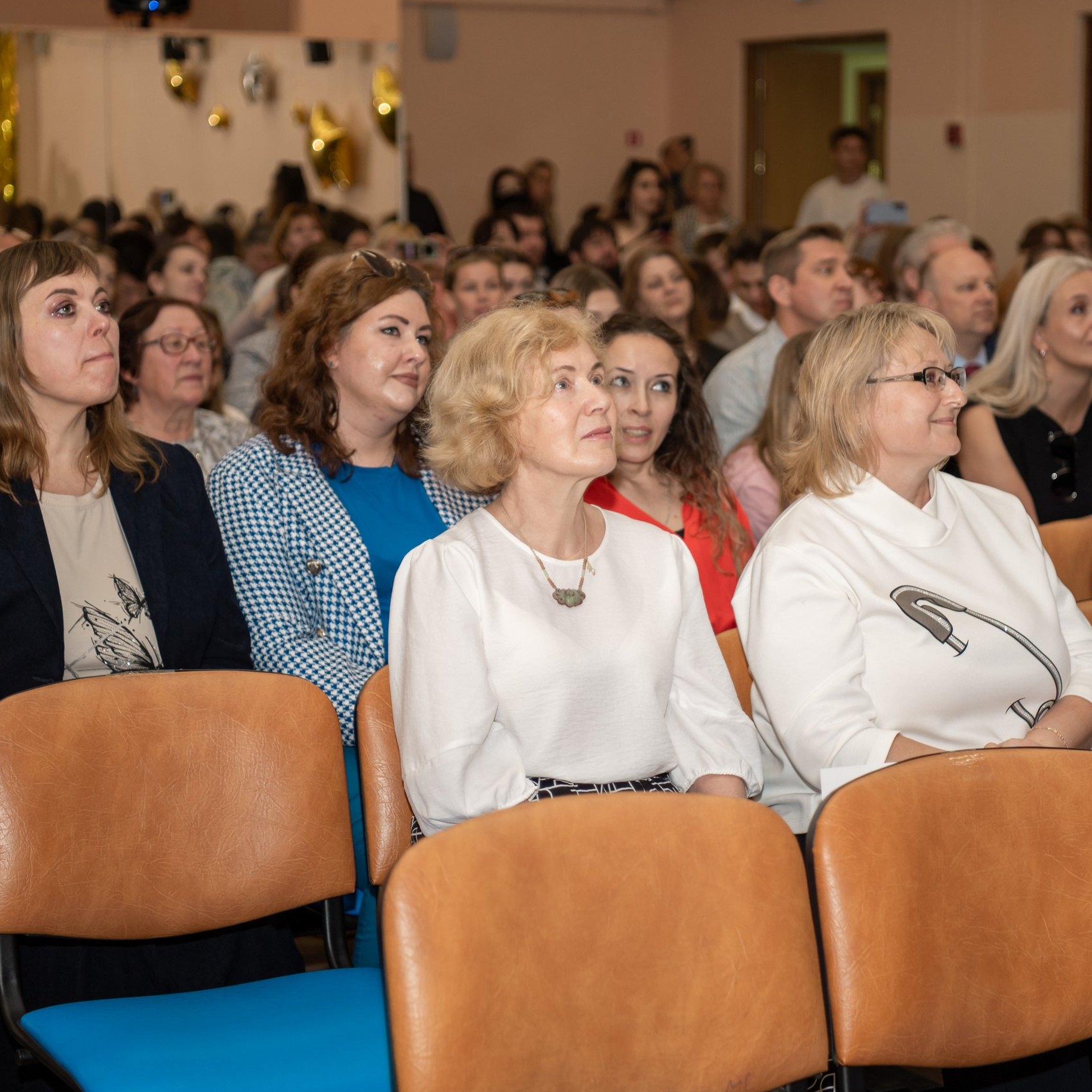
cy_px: 546
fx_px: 2820
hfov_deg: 21.9
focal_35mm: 79
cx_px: 612
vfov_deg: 21.9
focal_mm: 60
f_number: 2.8
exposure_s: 1/160
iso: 200
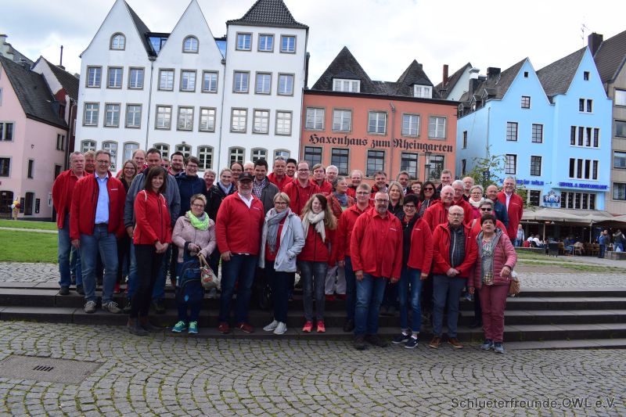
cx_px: 313
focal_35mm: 27
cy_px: 208
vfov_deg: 47.9
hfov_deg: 67.4
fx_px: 469
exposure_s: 1/320
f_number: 10
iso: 400
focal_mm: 18
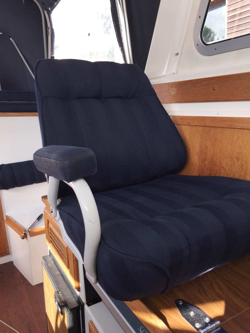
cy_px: 166
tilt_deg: -12.1
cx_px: 125
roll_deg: +3.5
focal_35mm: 29
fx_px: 279
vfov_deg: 61.7
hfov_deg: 48.2
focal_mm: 4.15
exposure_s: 1/231
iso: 32
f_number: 2.2
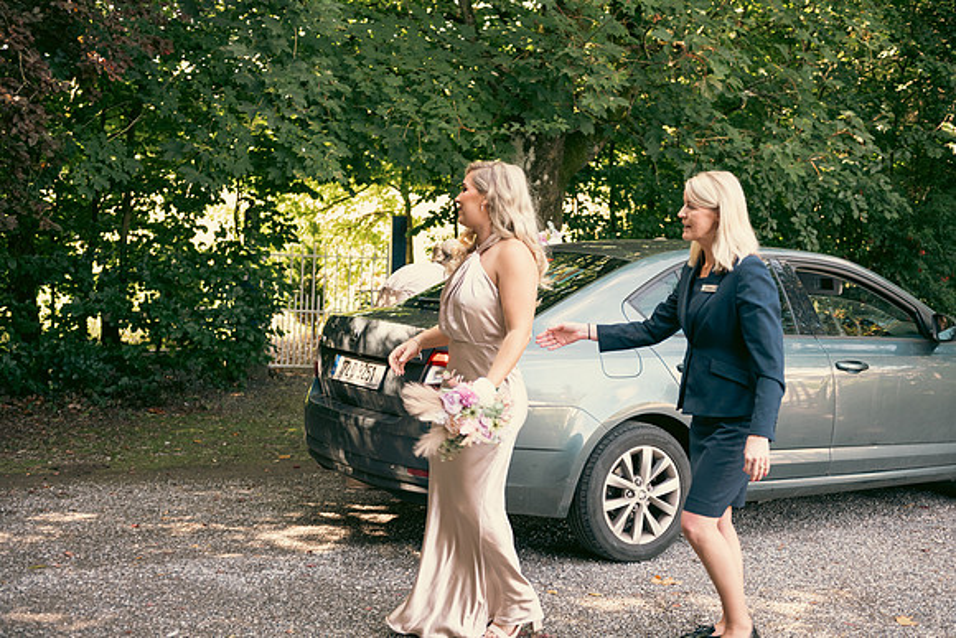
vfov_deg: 28.1
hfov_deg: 41.1
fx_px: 1275
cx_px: 478
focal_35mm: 48
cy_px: 319
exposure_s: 1/160
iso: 250
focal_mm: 48
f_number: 3.5
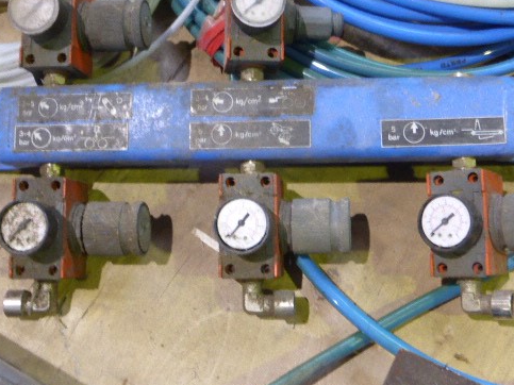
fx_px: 787
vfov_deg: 27.4
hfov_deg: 36.2
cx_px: 276
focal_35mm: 53
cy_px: 146
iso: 400
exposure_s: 1/13
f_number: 3.9
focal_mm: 6.9
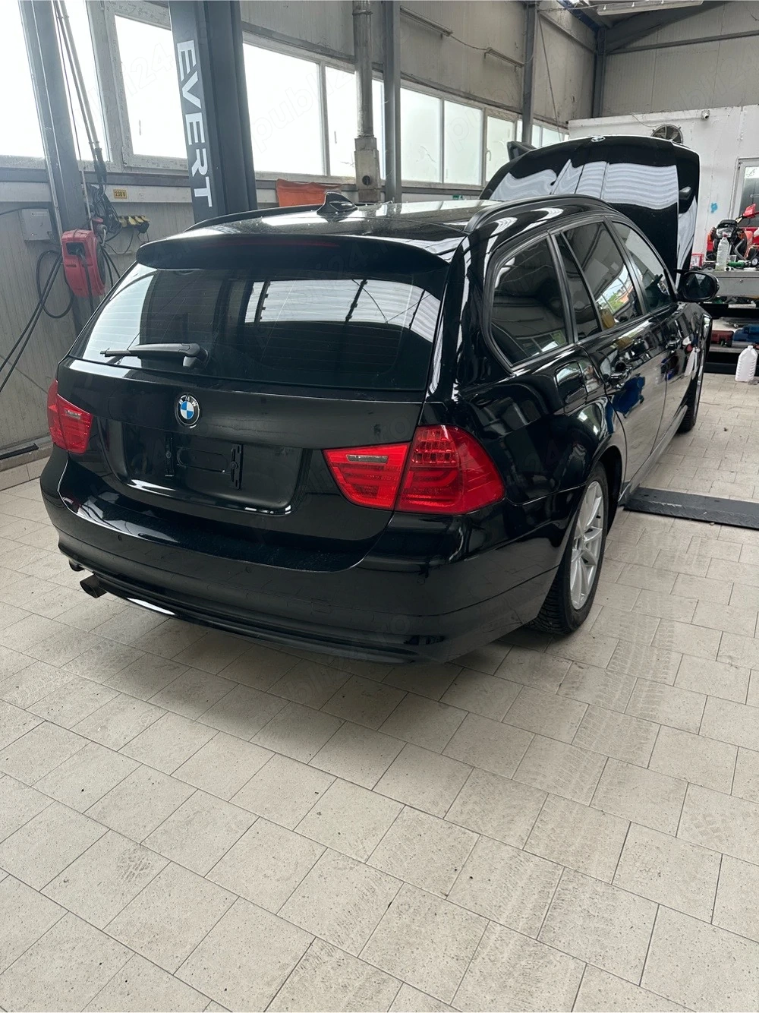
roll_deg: +0.1
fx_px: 702
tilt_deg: -20.9
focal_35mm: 24
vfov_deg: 71.6
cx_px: 380
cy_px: 506
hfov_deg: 56.8
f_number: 1.78
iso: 100
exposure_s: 1/123
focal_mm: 6.86
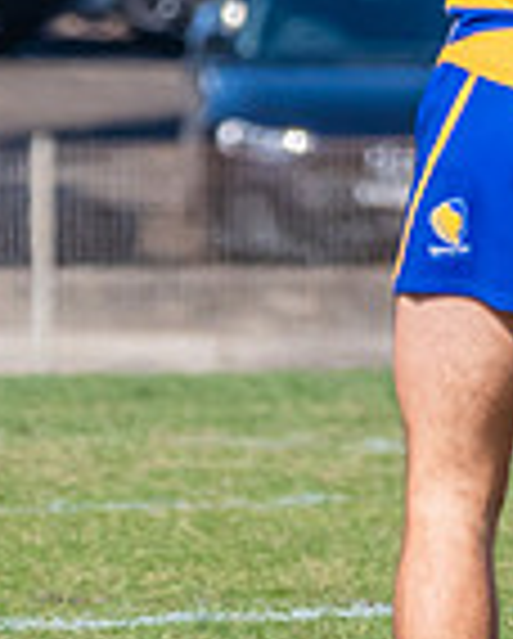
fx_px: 34013
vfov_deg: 1.1
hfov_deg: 0.9
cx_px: 1700
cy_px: -137
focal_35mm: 1796
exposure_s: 1/1600
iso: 800
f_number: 9
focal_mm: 320
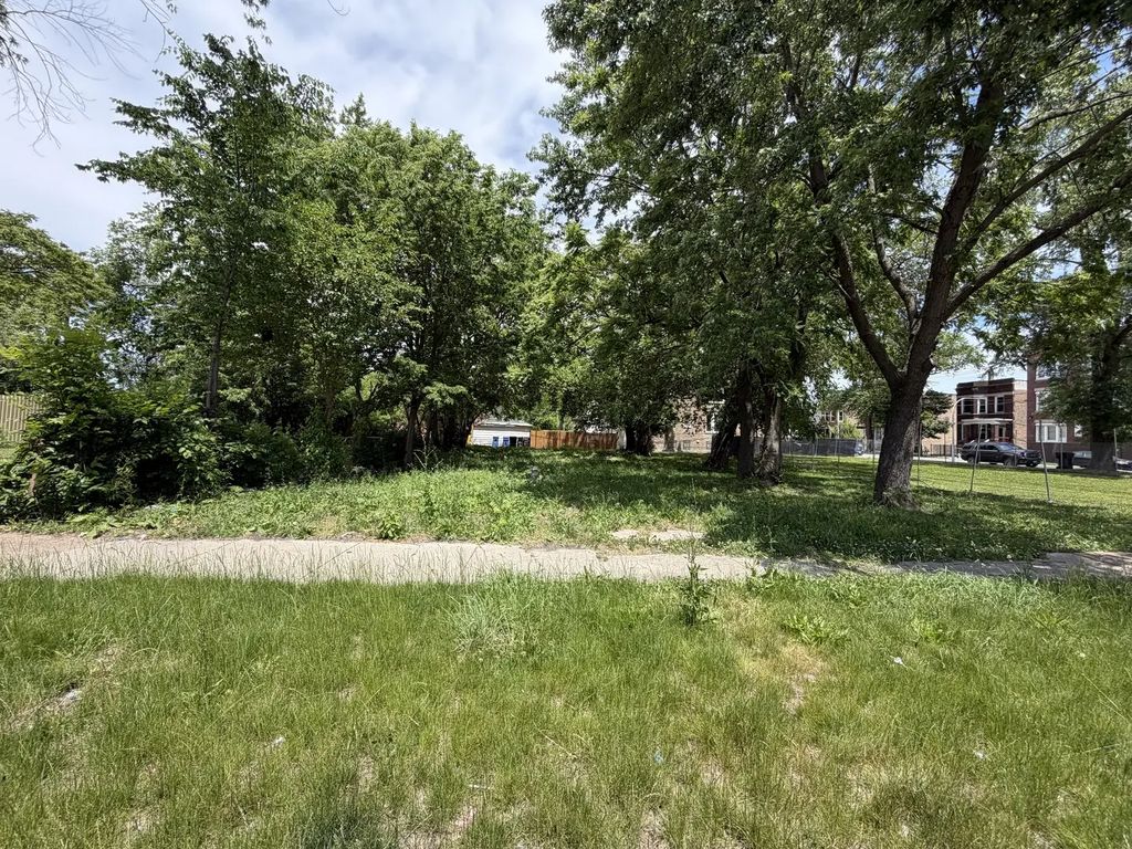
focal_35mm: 14
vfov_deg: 85.7
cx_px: 566
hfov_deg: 102.1
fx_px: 458
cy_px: 424
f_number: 2.2
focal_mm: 2.22
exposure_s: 1/596
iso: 40
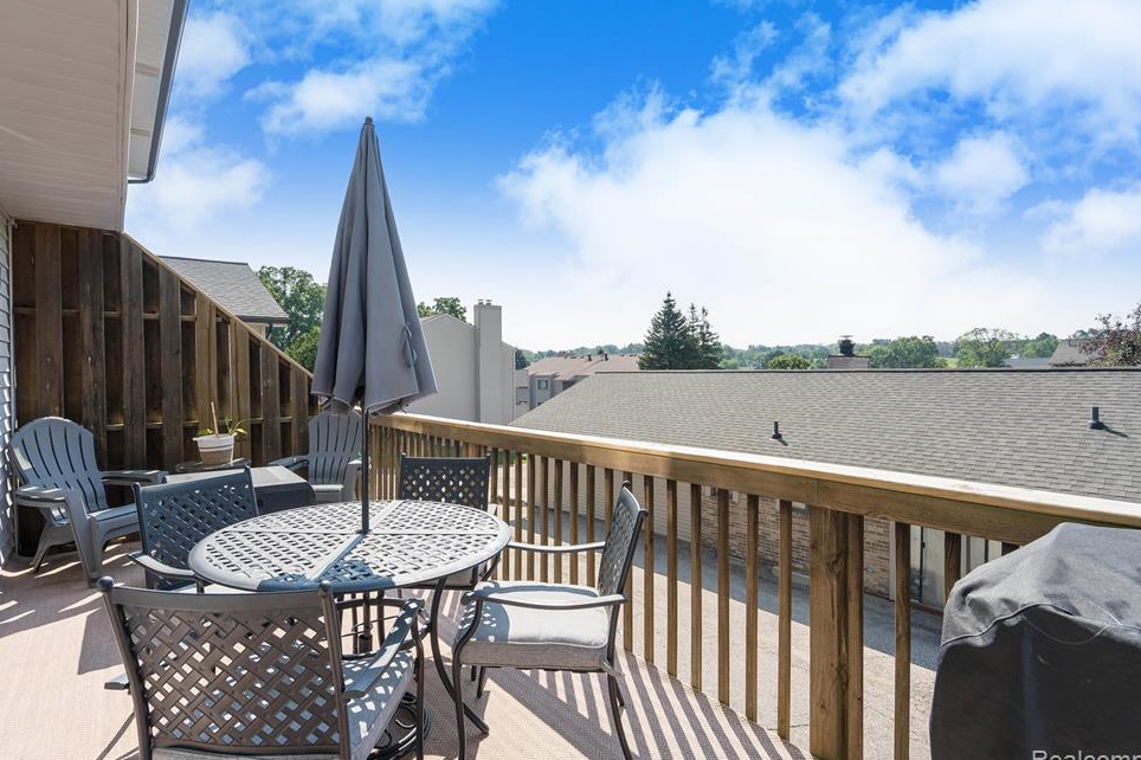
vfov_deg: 70.4
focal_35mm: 17
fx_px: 539
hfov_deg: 93.2
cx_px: 546
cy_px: 375
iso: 200
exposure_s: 1/400
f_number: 7.1
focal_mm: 16
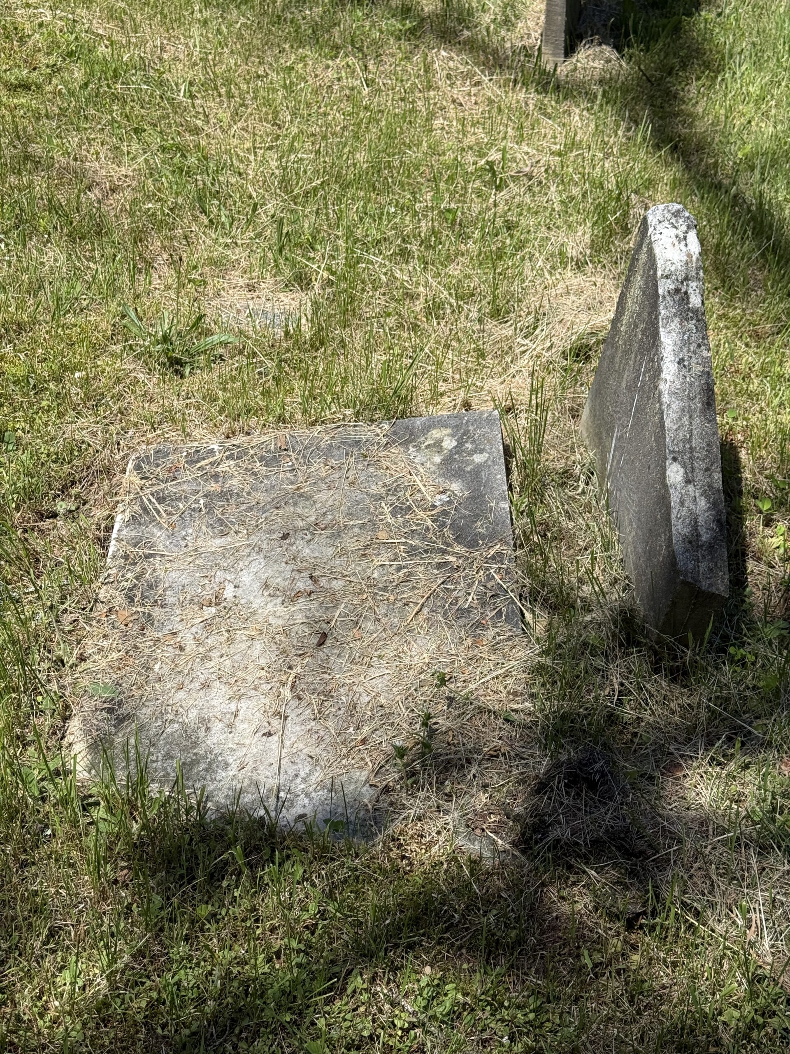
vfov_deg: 39.7
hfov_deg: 30.3
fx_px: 1461
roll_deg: +1.0
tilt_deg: -28.3
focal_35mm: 48
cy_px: 527
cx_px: 395
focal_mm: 6.76
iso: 64
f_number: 1.78
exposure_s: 1/4098
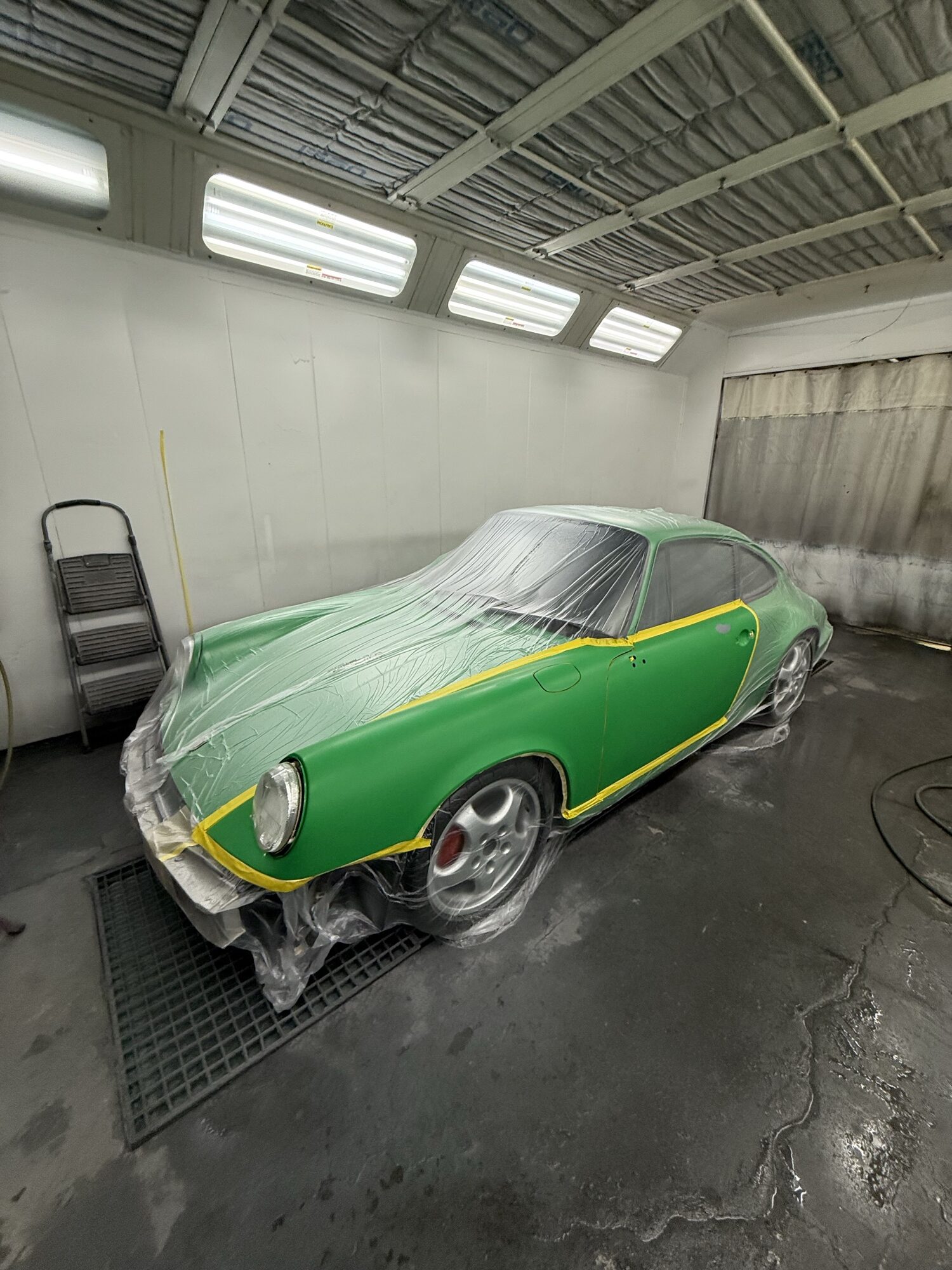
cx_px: 476
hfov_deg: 85.7
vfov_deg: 102.1
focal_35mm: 14
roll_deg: +0.5
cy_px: 635
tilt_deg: -20.2
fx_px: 513
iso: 160
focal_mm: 2.22
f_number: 2.2
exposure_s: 1/120
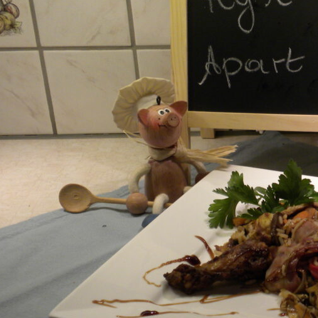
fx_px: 686
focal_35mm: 66
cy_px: 193
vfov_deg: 26.0
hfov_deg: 25.0
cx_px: 307
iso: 160
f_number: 3.5
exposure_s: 1/70.1
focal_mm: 6.6
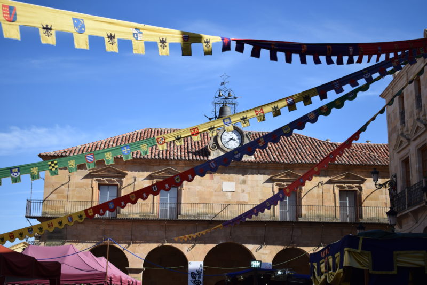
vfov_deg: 26.5
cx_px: 214
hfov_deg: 38.9
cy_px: 142
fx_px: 605
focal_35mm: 51
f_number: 4.8
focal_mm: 34
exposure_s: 1/500
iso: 100
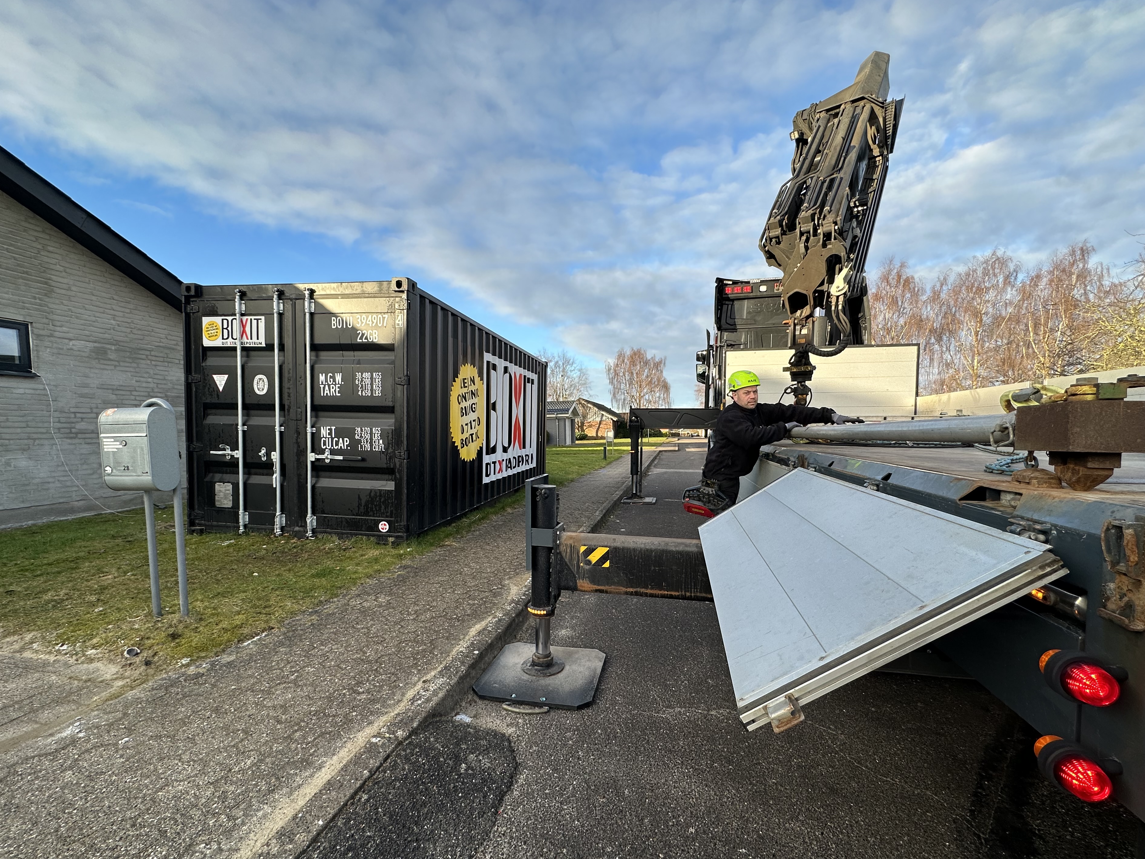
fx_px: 496
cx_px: 574
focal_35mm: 15
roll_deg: +1.2
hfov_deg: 98.2
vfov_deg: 81.7
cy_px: 454
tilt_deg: -3.0
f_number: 2.2
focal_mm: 2.22
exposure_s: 1/477
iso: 40
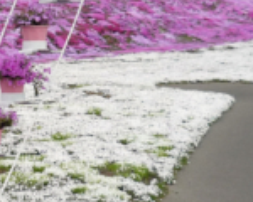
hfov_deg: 14.7
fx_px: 966
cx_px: 7
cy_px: 56
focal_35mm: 129
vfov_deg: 11.9
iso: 100
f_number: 2.8
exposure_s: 1/320
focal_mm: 5.5
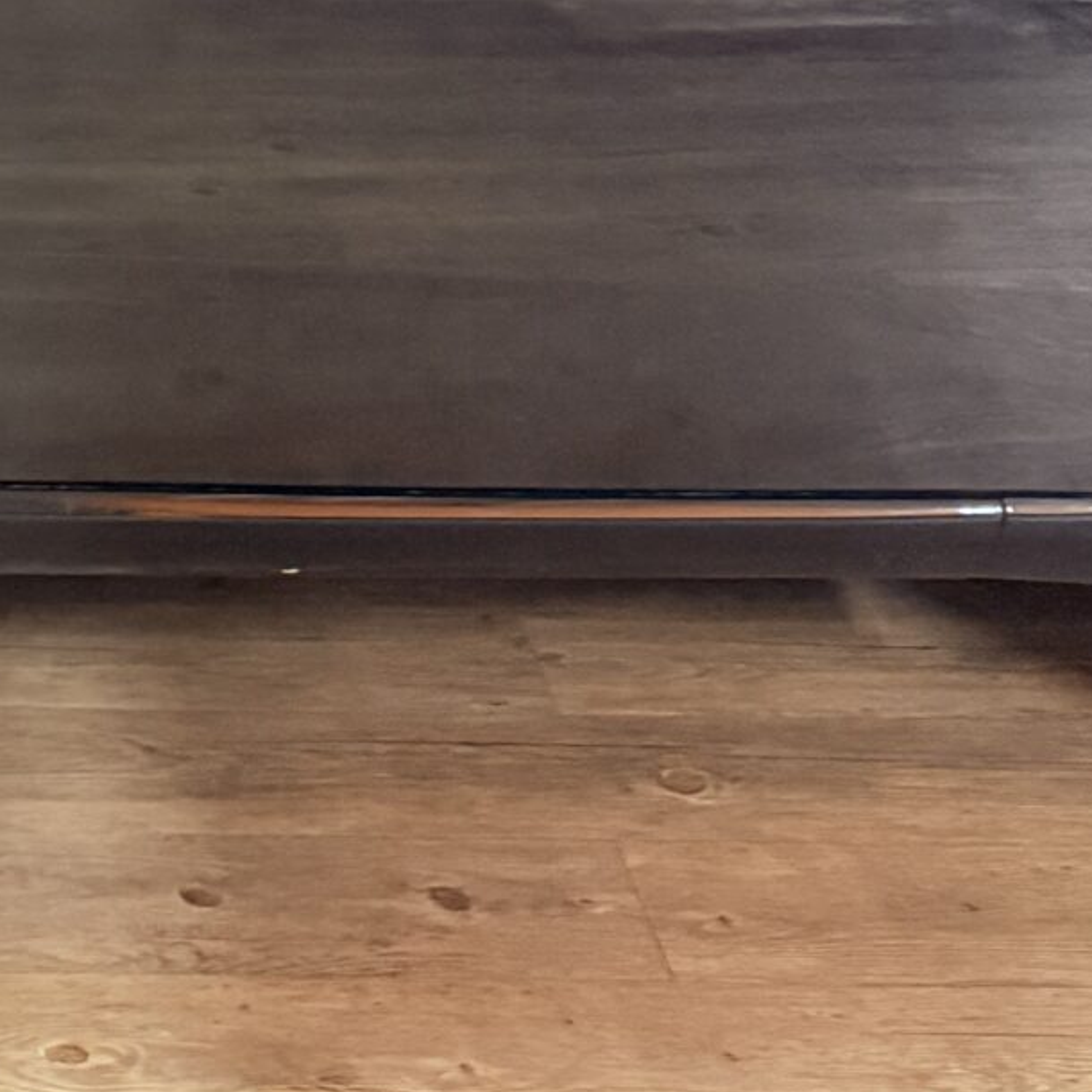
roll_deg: +0.6
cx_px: -315
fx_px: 3176
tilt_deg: -11.8
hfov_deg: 18.2
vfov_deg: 17.7
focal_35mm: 89
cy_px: -491
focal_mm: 6.76
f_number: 1.78
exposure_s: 1/33
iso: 800
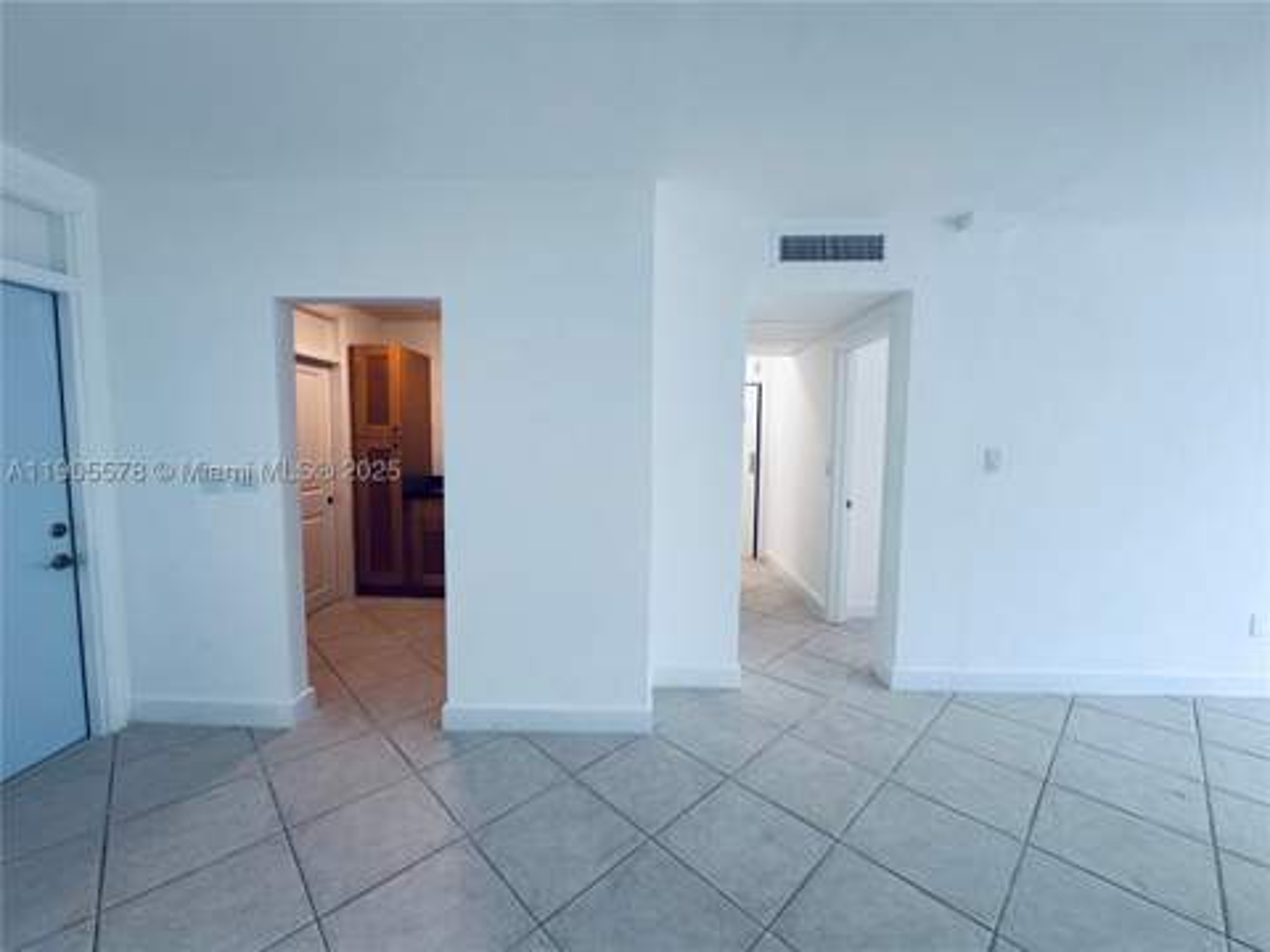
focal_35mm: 14
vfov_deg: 85.7
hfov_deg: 102.1
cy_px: 476
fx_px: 514
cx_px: 635
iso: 125
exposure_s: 1/120
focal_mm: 2.22
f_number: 2.2
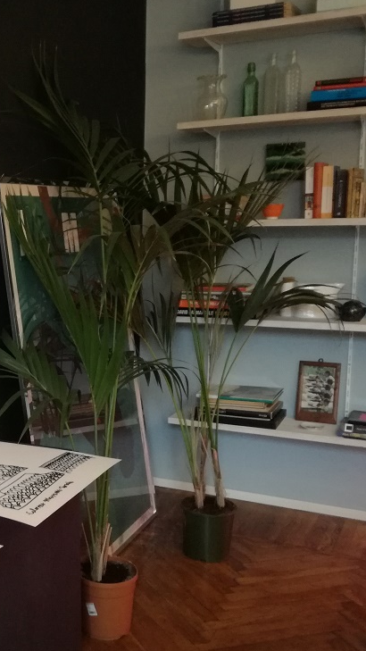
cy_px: 346
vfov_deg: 47.3
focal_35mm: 43
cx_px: -37
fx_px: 742
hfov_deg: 25.6
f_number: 2
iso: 400
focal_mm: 3.79
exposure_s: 1/25
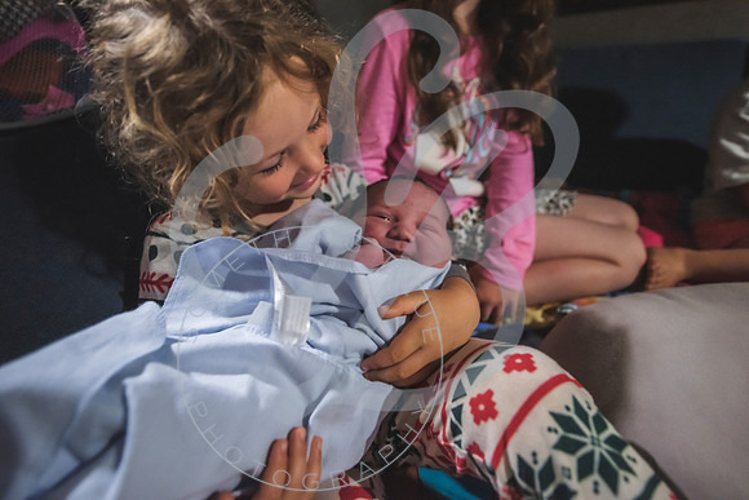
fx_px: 395
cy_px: 250
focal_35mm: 19
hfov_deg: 86.9
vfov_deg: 64.6
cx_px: 374
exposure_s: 1/60
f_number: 2.8
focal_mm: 19
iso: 2000
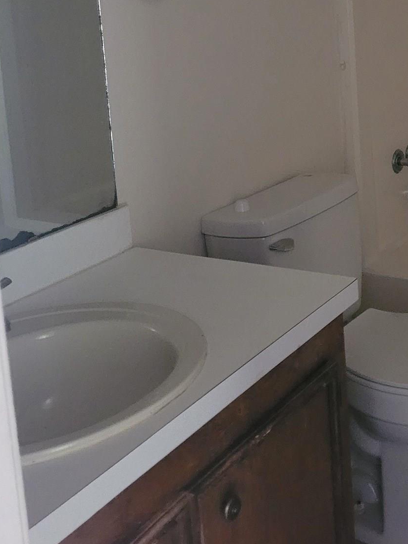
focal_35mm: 54
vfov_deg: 33.9
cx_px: 410
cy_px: 68
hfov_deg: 25.7
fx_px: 848
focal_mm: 5.4
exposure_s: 1/24
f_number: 1.8
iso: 1600
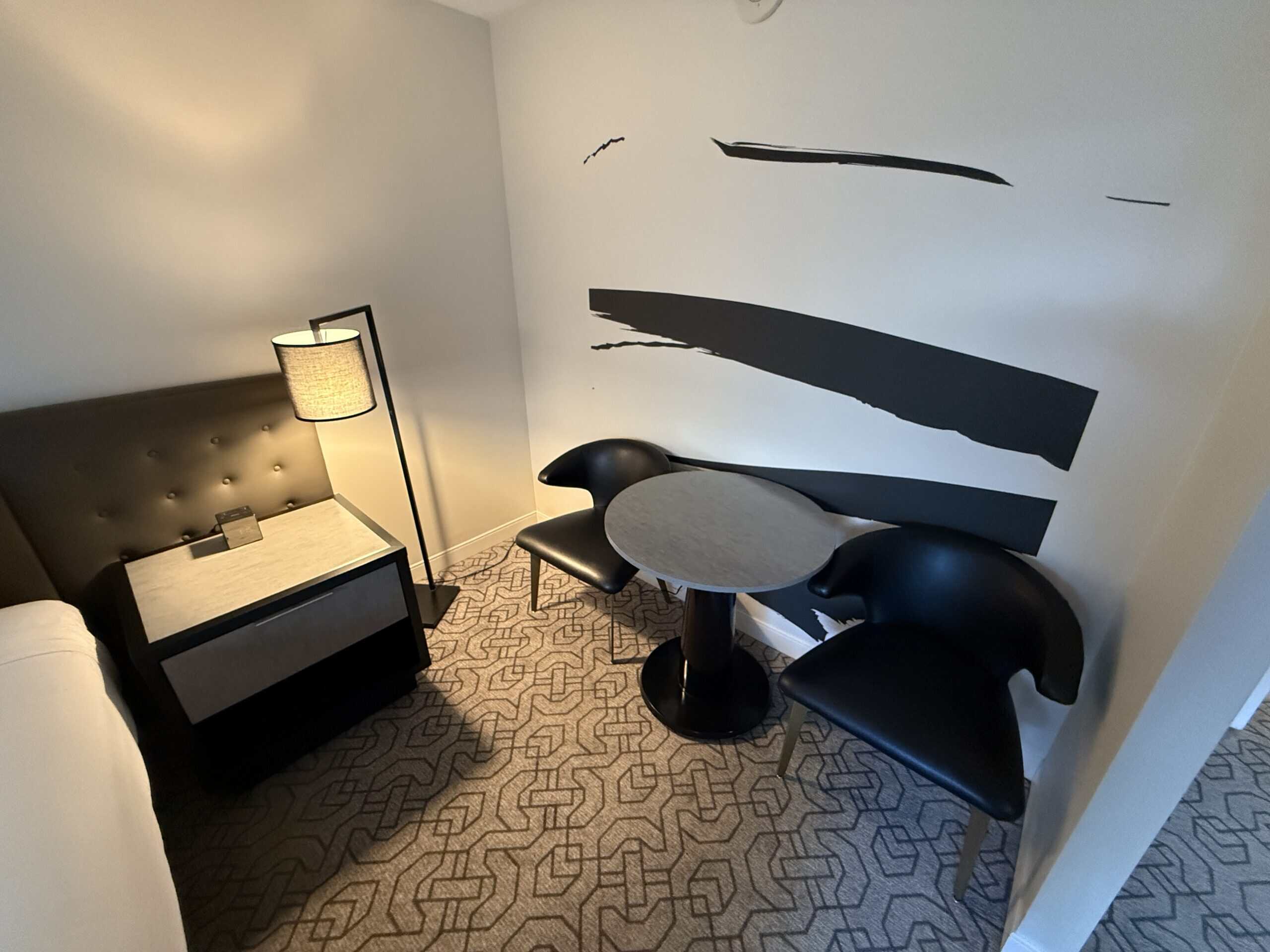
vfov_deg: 85.7
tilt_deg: -23.8
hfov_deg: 102.1
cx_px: 635
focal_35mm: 14
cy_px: 476
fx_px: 514
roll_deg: +0.8
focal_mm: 2.22
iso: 640
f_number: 2.2
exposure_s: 1/60
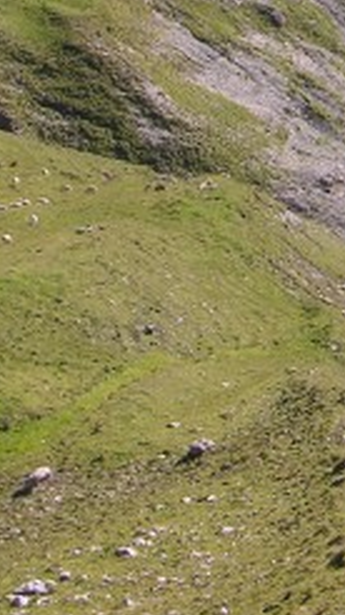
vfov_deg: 11.2
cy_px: -322
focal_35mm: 184
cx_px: 622
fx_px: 2999
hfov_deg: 6.4
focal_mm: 13.7
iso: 50
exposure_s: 1/202
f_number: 4.4
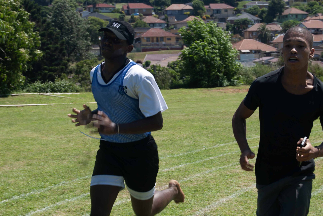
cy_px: 104
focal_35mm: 90
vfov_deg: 15.3
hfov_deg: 22.7
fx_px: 804
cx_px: 167
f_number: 7.1
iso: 100
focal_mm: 55
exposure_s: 1/200
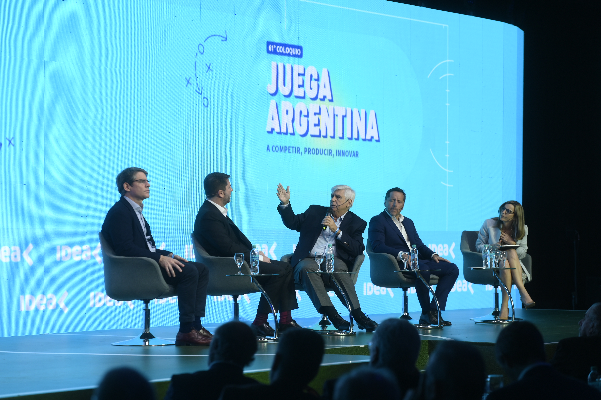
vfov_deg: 11.4
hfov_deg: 17.1
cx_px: 300
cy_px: 200
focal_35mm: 120
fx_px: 2002
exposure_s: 1/80
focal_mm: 120
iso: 320
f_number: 4.5
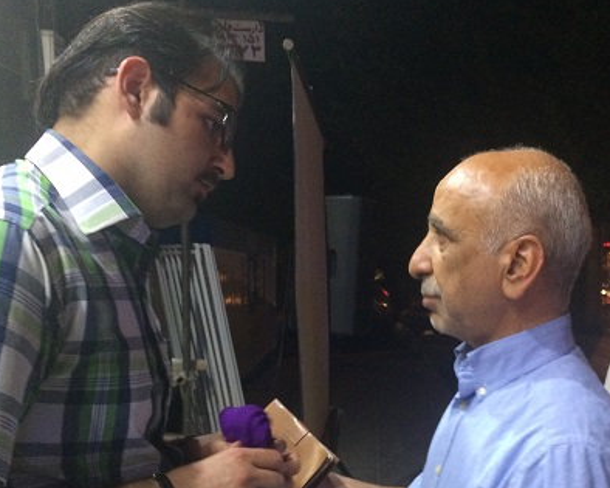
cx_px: 412
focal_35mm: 46
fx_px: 830
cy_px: 353
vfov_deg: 32.2
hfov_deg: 39.8
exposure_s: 1/33
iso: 250
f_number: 2.2
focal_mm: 4.15
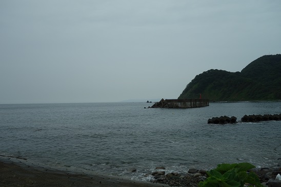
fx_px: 218
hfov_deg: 65.5
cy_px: 94
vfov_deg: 46.4
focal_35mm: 28
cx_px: 140
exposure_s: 1/500
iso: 125
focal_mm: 10.4
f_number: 5.6
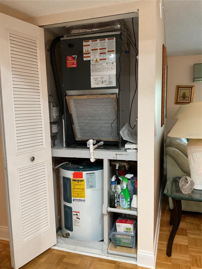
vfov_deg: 61.7
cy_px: 134
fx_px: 226
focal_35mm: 29
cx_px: 101
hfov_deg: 48.2
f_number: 1.8
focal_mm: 3
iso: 250
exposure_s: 1/60
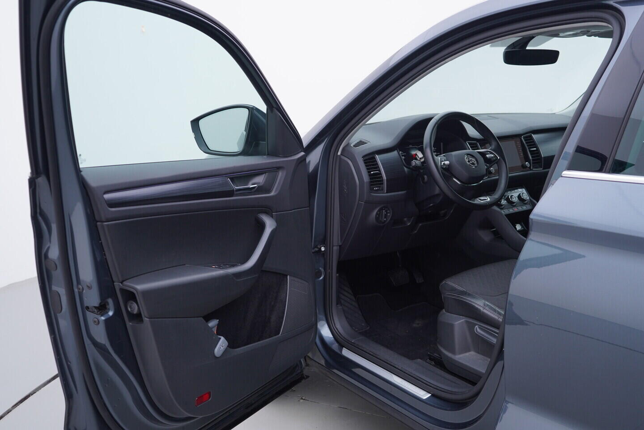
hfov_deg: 53.1
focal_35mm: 36
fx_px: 644
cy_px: 215
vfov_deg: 36.9
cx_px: 322
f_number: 3.5
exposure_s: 1/60
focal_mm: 24
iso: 125
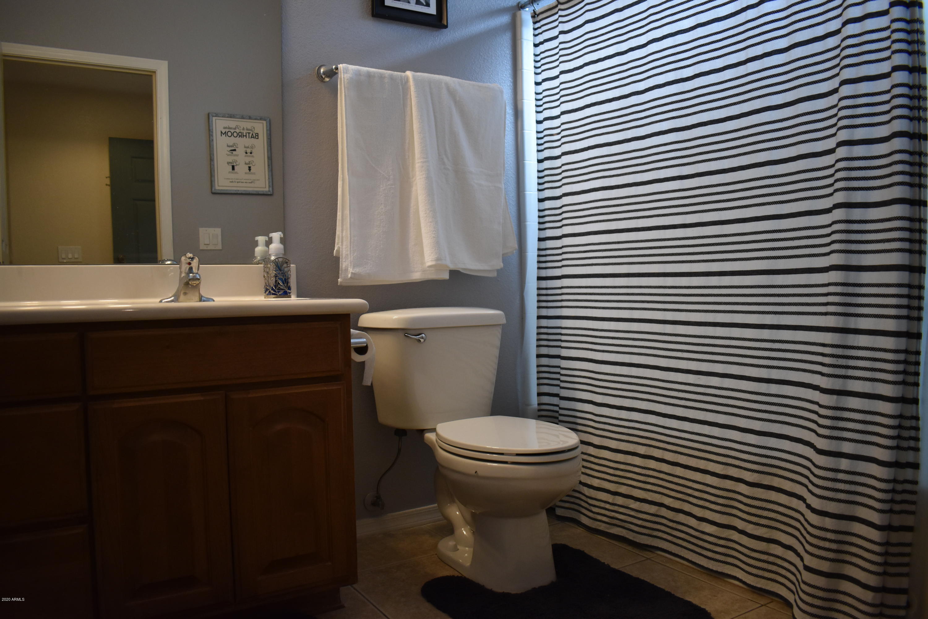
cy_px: 310
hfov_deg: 67.4
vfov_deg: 47.9
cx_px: 464
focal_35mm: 27
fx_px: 696
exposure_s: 1/125
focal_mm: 18
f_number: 3.5
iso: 900
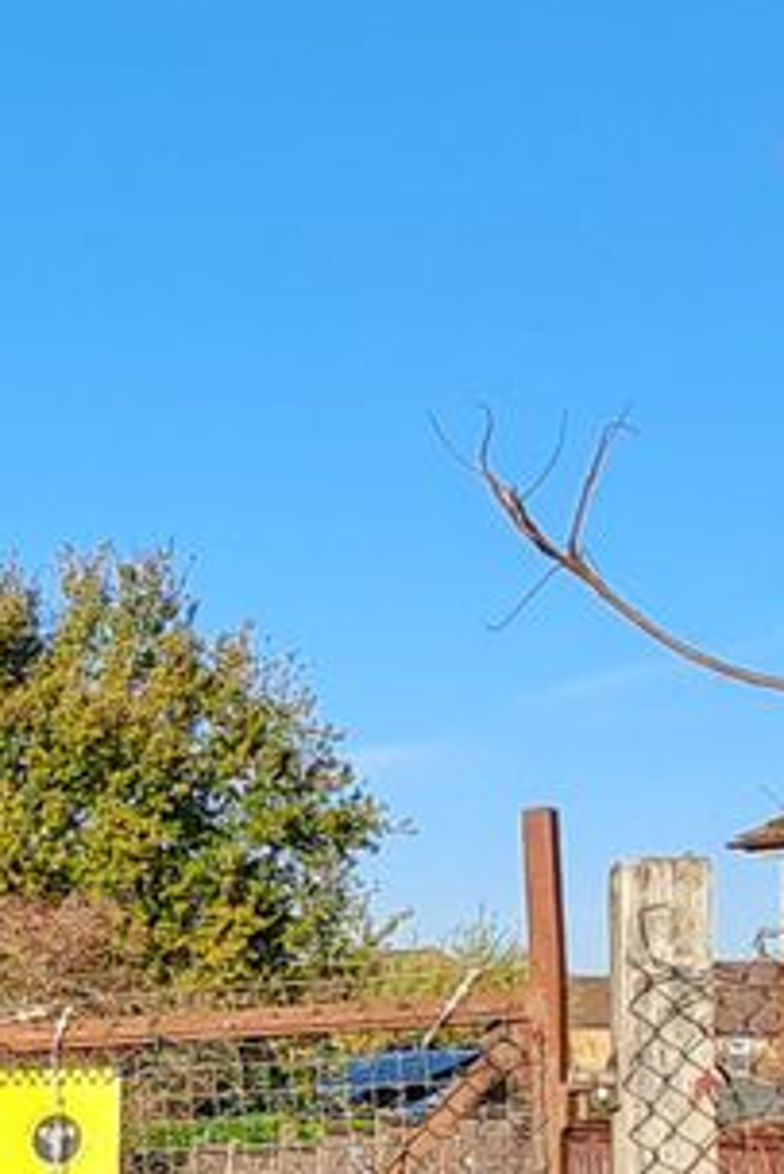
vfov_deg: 20.9
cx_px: -583
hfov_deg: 13.1
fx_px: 3100
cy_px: 1091
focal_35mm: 95
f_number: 1.8
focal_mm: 4.65
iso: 32
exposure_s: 1/1279
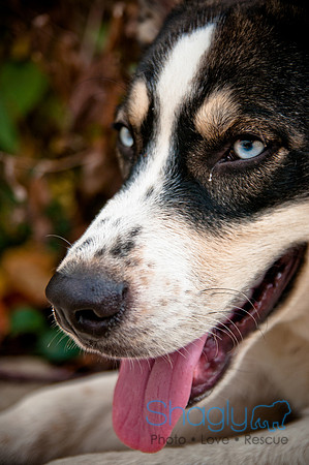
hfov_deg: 18.1
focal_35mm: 75
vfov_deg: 27.0
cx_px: 154
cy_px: 232
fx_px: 968
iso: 400
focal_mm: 50
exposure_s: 1/2500
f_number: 2.8
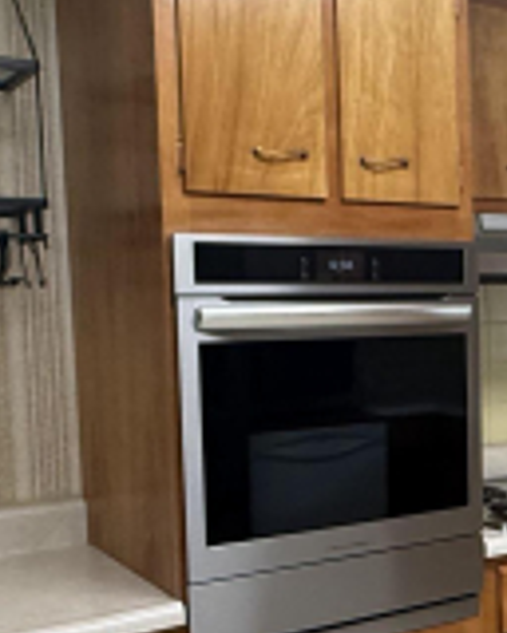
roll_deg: +1.9
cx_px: 588
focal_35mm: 57
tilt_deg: -3.6
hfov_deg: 24.5
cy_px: 380
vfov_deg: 32.9
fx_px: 1069
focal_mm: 2.22
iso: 320
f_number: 2.2
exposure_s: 1/120
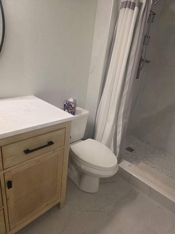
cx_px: 88
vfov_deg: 73.9
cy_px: 117
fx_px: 155
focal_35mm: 23
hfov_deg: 58.9
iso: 250
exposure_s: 1/120
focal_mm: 6.3
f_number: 1.7
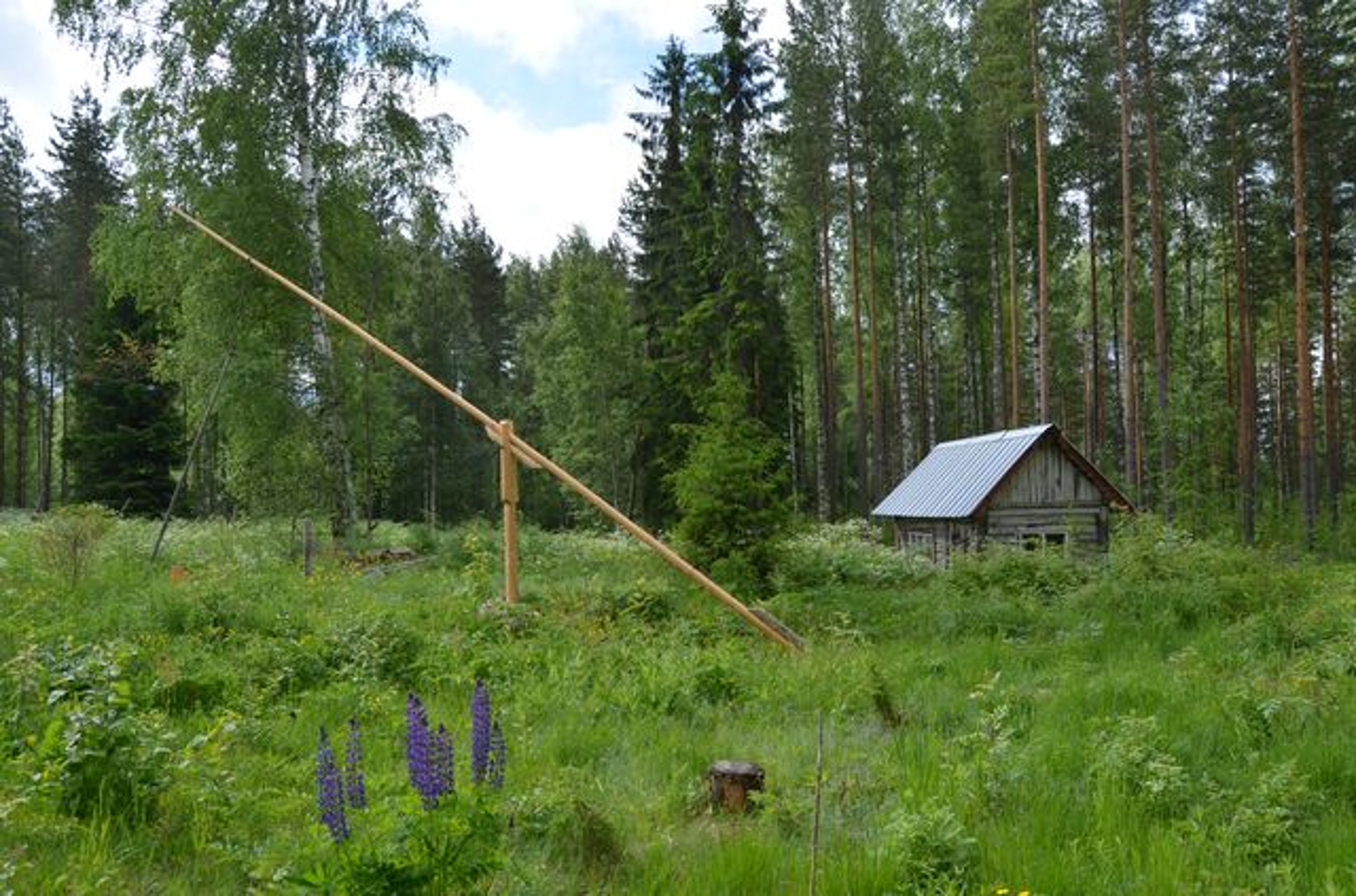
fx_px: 1014
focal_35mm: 27
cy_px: 448
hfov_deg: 67.5
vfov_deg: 47.7
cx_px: 678
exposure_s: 1/250
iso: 125
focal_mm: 18
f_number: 8
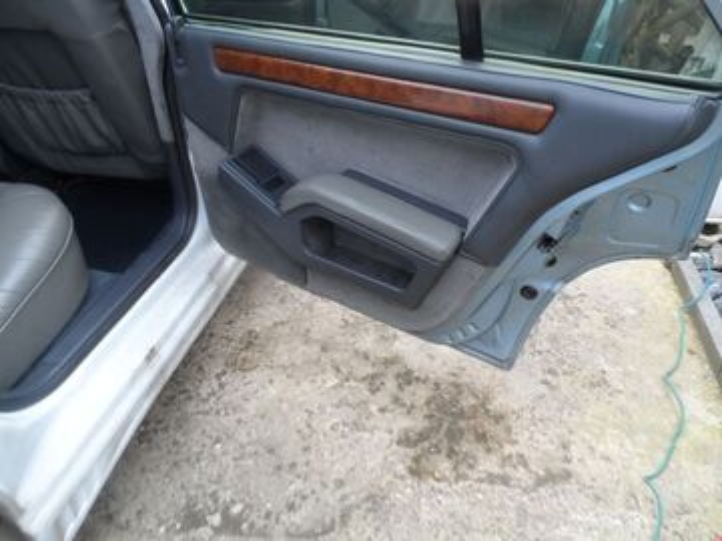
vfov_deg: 56.8
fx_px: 501
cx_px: 361
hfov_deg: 71.6
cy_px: 270
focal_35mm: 24
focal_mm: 4
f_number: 3.2
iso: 80
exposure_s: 1/45
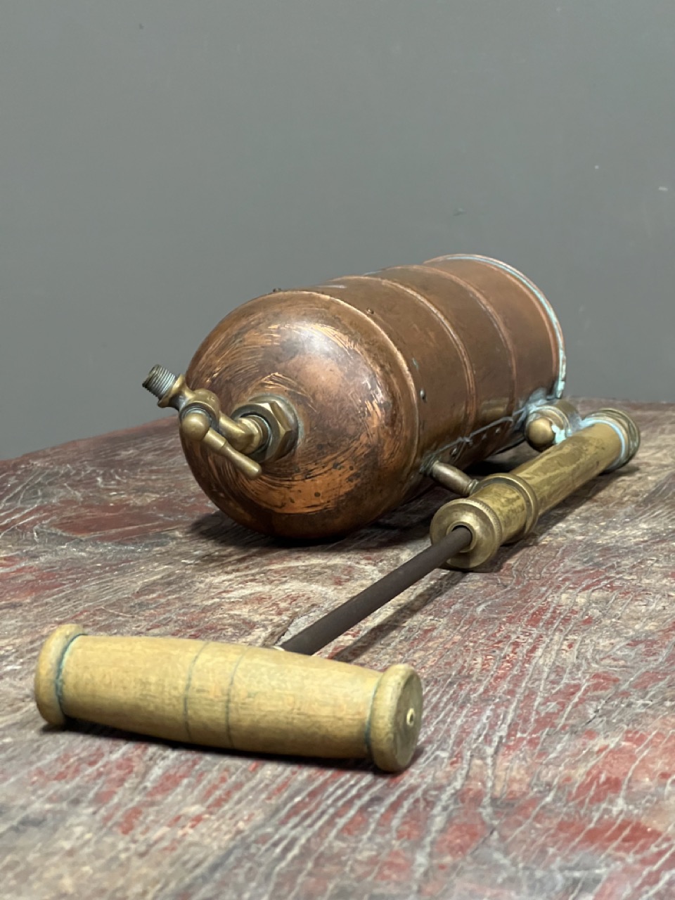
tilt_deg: -8.9
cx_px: 338
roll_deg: +0.0
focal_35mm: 77
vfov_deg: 25.3
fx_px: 2002
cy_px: 450
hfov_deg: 19.1
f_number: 2.8
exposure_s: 1/25
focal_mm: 9
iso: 800
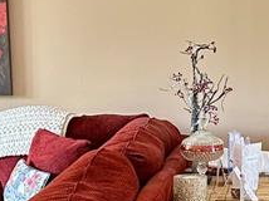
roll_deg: +0.9
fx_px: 893
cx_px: 207
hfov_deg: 17.0
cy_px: 206
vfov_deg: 12.7
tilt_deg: -10.3
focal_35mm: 115
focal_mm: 6.86
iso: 320
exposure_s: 1/60
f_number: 1.78
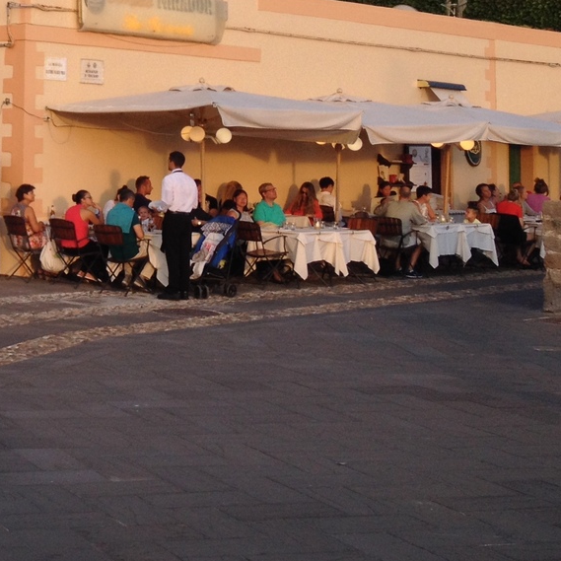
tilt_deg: +2.0
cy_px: 32
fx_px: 1595
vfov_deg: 19.5
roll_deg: -0.8
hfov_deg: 18.5
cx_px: -177
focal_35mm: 87
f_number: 2.4
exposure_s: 1/381
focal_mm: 4.28
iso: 50
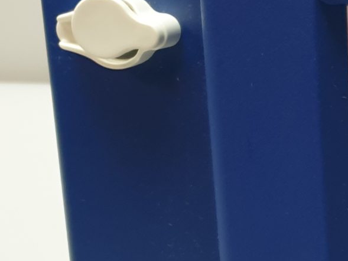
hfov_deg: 15.5
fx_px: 1136
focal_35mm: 113
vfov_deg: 13.1
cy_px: 195
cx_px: 586
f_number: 1.5
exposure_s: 1/100
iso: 80
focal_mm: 4.3
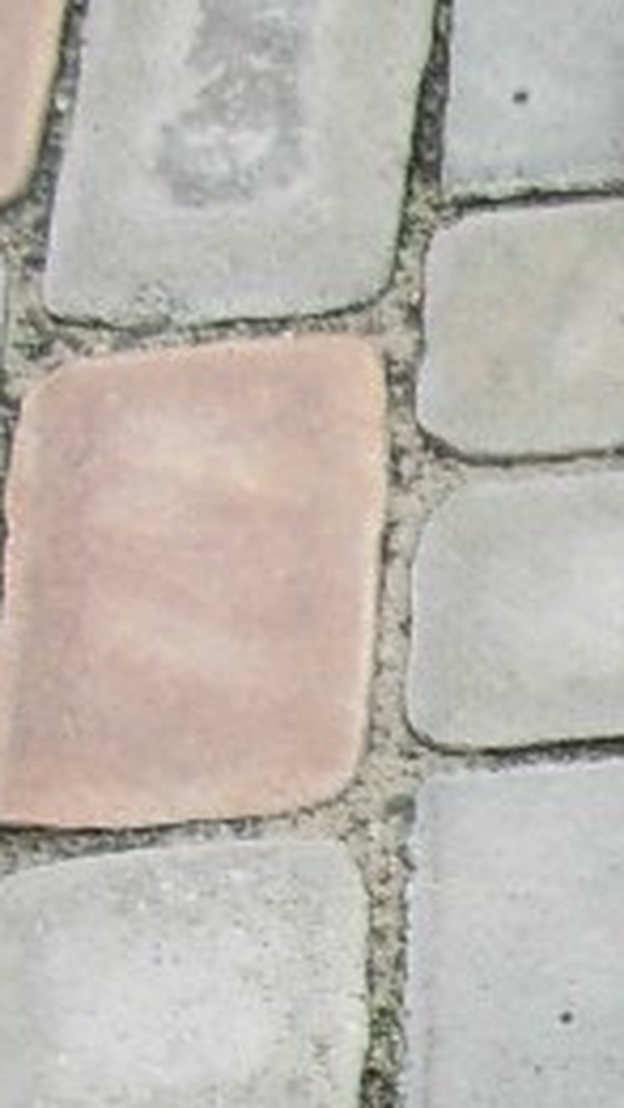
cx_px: 1723
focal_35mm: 192
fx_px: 5642
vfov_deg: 11.0
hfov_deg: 6.0
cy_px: 1282
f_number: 3.1
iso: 79
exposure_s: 1/296
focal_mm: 7.5
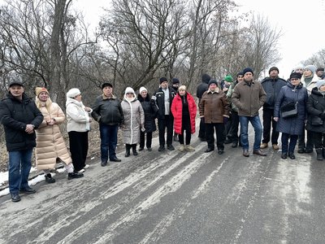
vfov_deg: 53.1
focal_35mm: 26
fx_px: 244
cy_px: 122
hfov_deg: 67.3
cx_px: 162
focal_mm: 4.2
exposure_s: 1/88
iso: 125
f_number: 1.6
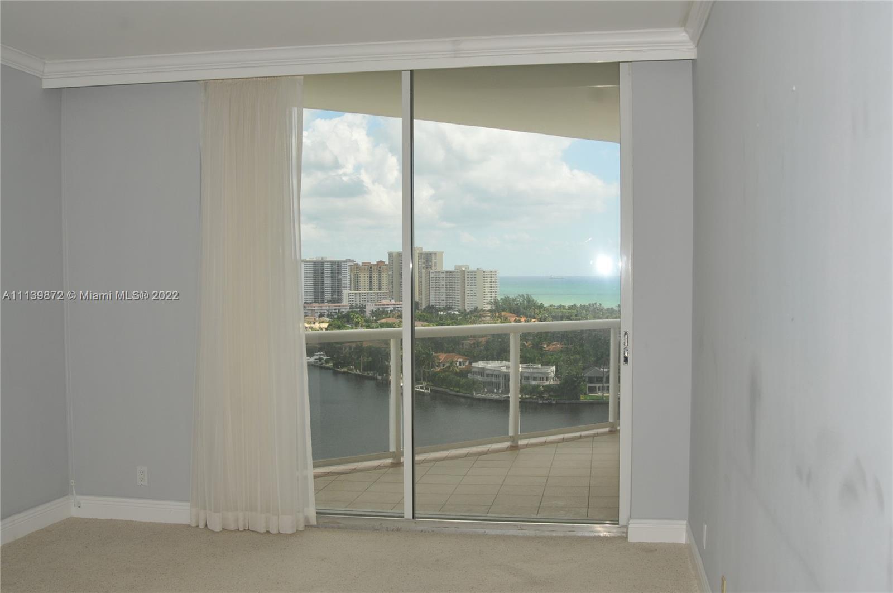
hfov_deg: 53.2
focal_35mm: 36
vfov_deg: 36.8
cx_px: 446
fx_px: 892
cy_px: 296
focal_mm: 24
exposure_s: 1/250
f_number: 6.3
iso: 250
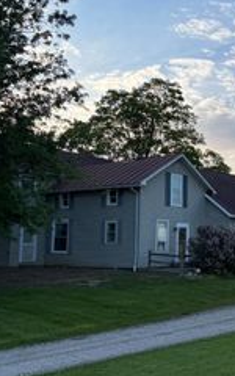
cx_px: 285
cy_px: 206
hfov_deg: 22.4
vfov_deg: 38.2
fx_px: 543
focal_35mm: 53
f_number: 1.78
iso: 80
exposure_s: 1/2174
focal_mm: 6.76
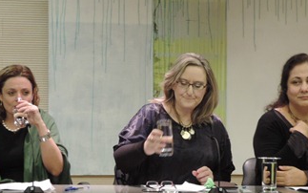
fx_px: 882
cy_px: 166
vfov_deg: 12.4
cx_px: 219
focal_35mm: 105
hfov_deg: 19.7
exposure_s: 1/20
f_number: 3.6
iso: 400
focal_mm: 8.9
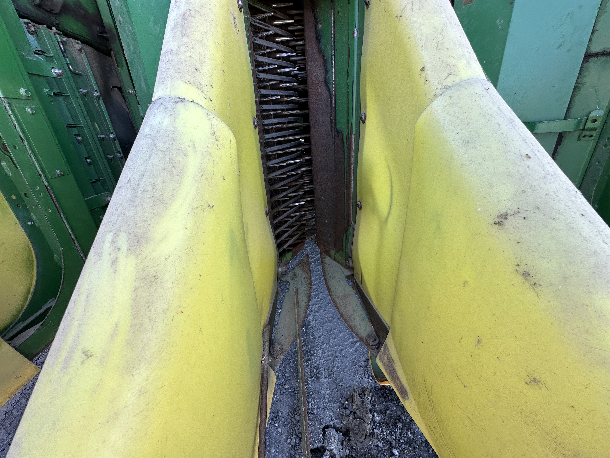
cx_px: 305
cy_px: 229
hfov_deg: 102.1
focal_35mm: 14
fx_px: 247
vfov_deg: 85.7
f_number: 2.2
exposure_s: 1/161
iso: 40
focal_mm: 2.22
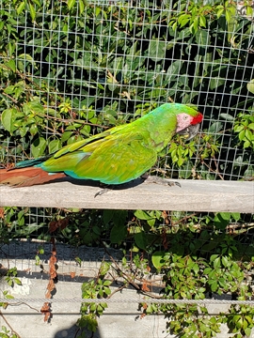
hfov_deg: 53.1
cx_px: 127
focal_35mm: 26
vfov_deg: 67.3
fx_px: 254
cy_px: 169
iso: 50
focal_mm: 4.3
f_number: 2.4
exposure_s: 1/1216
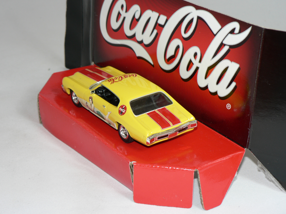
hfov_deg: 27.8
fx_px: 578
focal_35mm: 70
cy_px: 107
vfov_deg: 21.0
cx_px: 143
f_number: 3.2
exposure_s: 1/60
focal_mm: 11.6
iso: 80
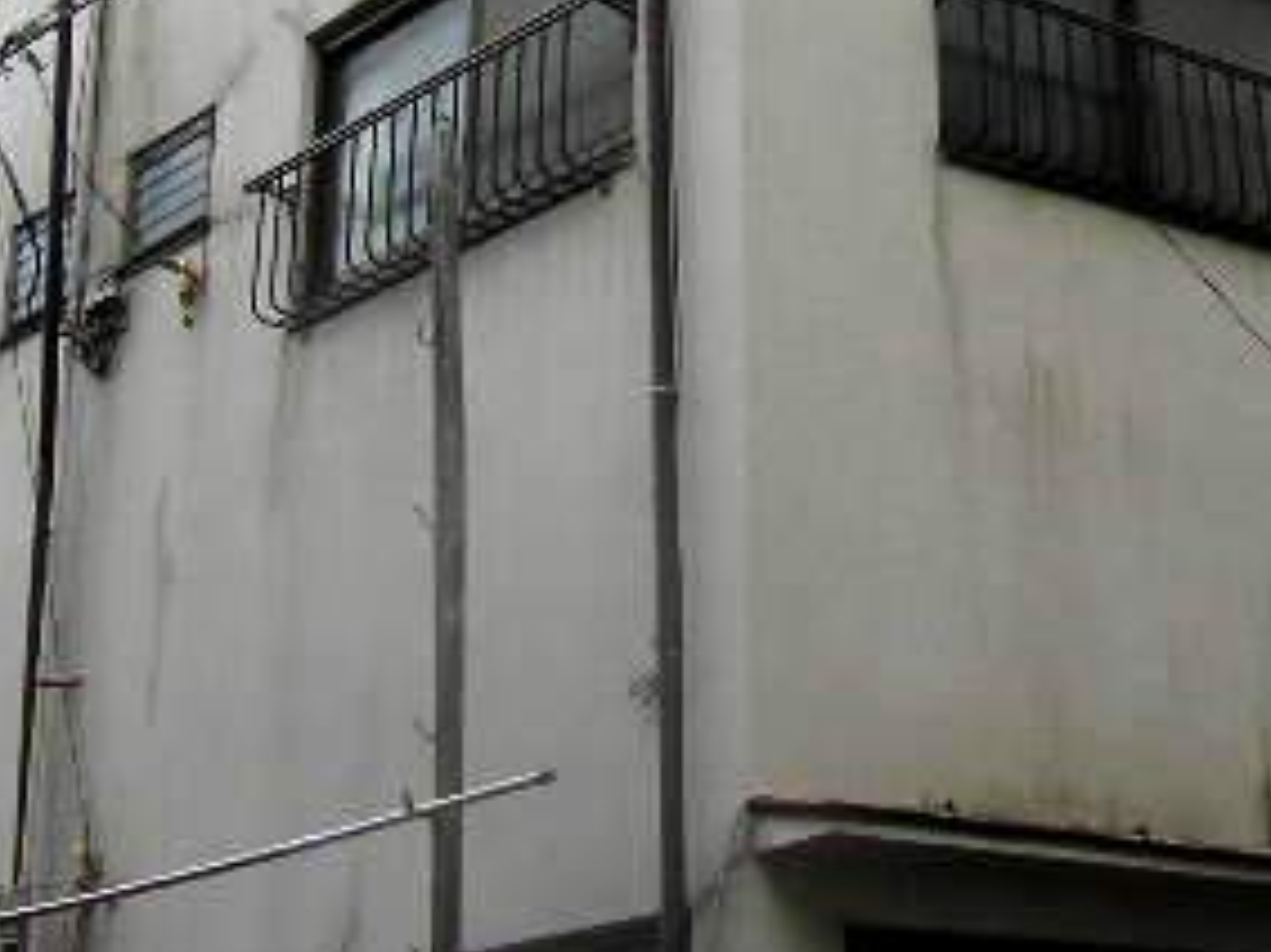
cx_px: 808
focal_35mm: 86
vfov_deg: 16.7
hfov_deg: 22.7
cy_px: -27
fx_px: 3156
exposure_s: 1/194
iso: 71
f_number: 2.9
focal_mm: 5.8
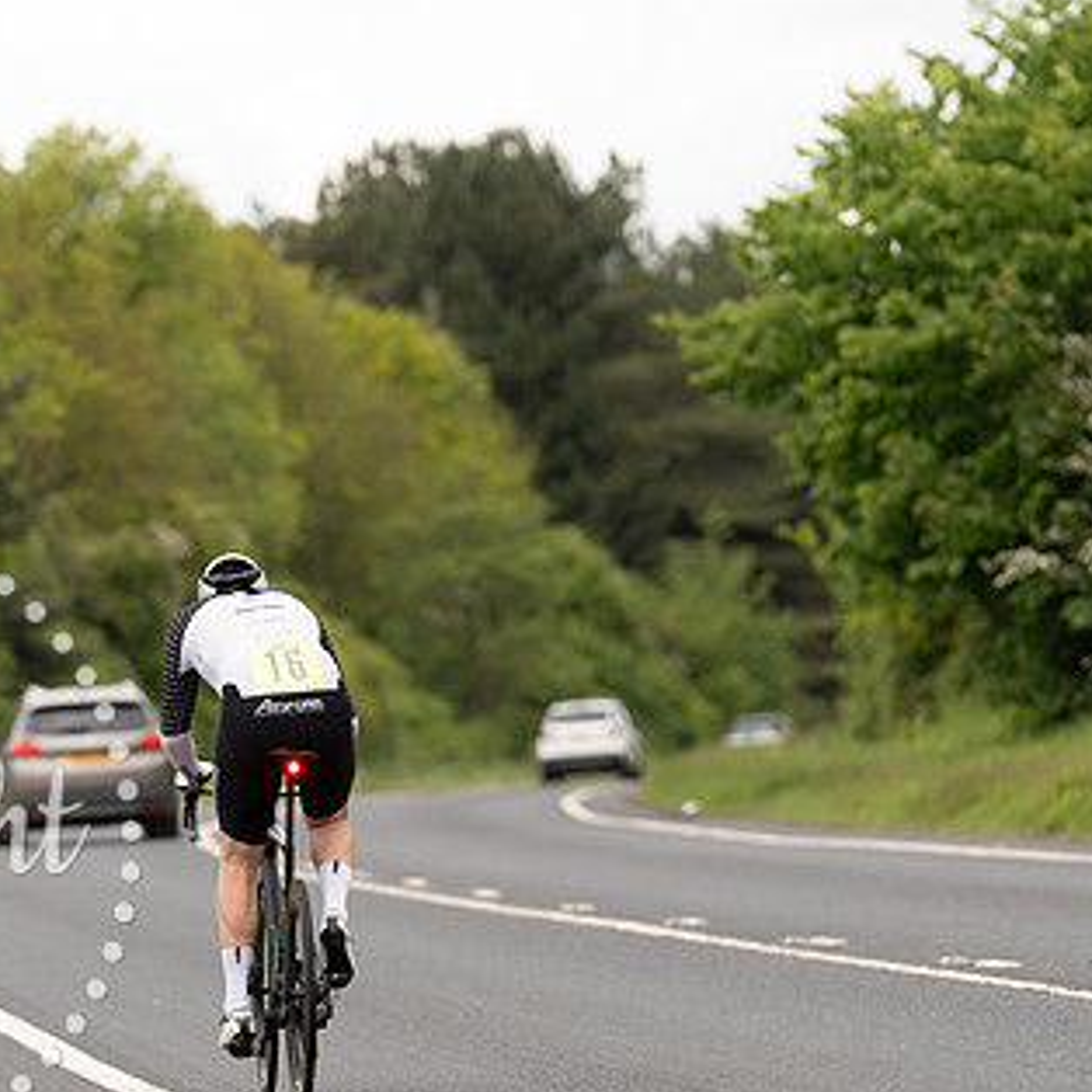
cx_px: 355
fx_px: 11207
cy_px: 659
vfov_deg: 5.6
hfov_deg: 5.6
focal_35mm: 314
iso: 160
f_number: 3.5
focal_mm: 200
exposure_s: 1/1000
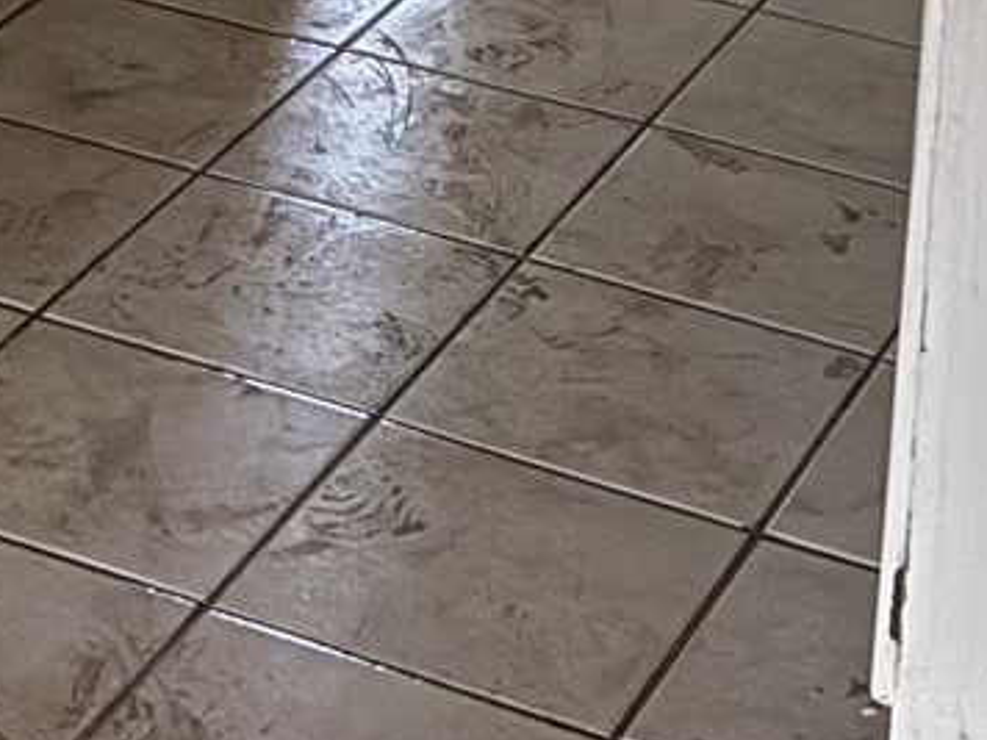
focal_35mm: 138
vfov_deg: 10.0
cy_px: -734
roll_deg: -1.4
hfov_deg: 14.1
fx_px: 3935
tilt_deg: -12.5
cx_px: -19
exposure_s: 1/17
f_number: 1.78
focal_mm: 6.76
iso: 1250
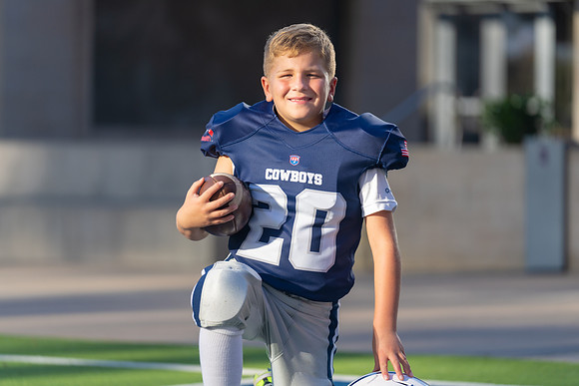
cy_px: 193
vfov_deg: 8.3
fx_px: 2667
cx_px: 290
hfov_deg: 12.4
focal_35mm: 166
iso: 100
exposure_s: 1/800
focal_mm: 162
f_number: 2.8
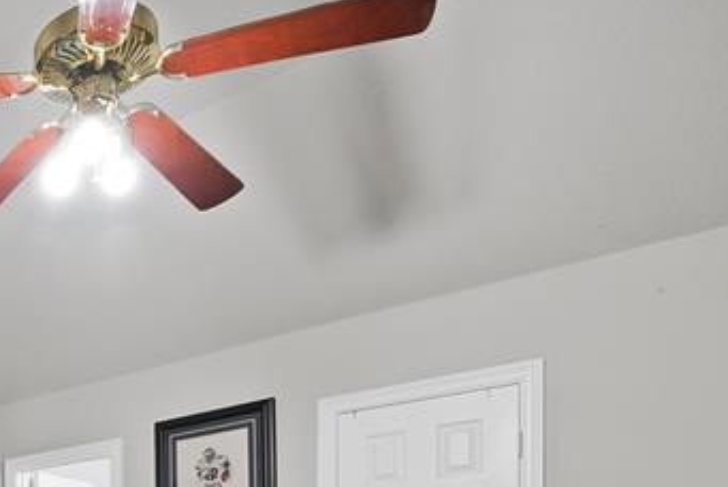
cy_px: 618
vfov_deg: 30.1
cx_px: -171
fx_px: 729
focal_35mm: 36
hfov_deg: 37.8
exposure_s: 1
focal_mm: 12
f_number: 9
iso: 640
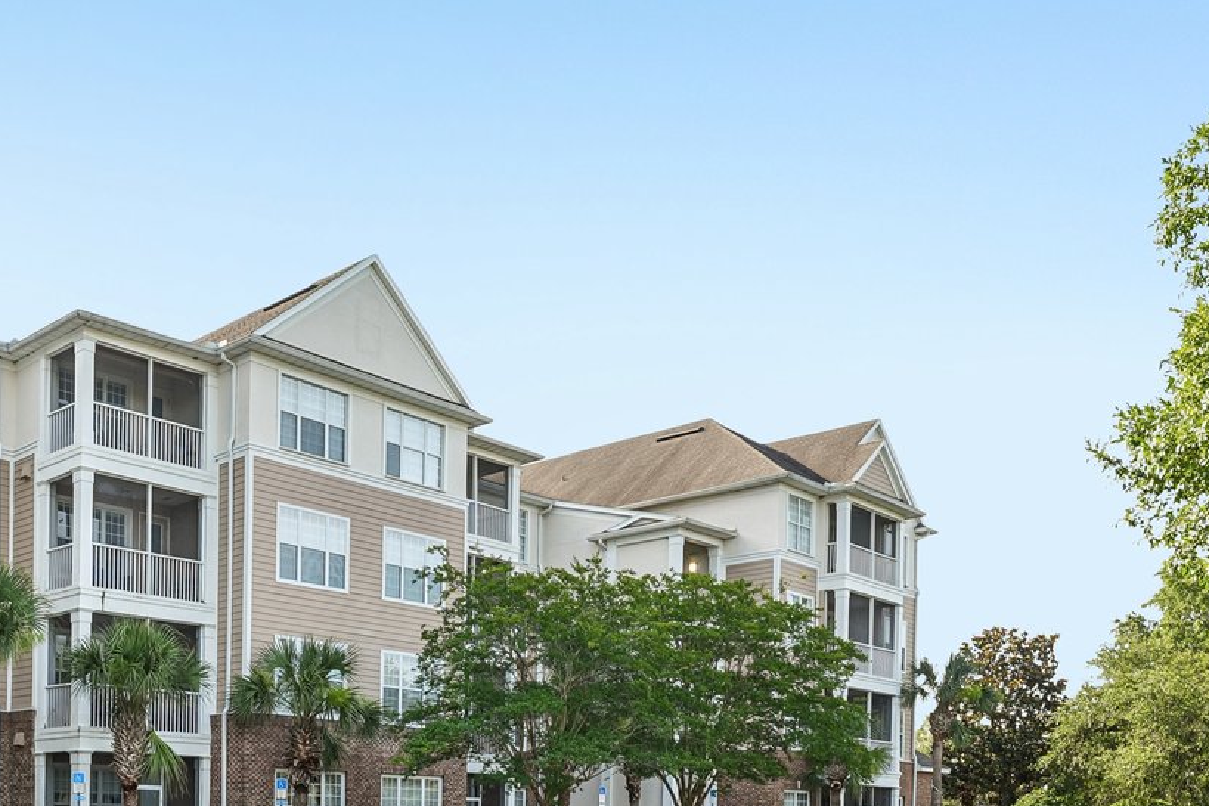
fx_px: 1175
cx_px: 162
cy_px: 839
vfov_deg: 33.9
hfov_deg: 49.6
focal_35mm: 35
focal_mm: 14
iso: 100
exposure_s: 1/30
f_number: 9
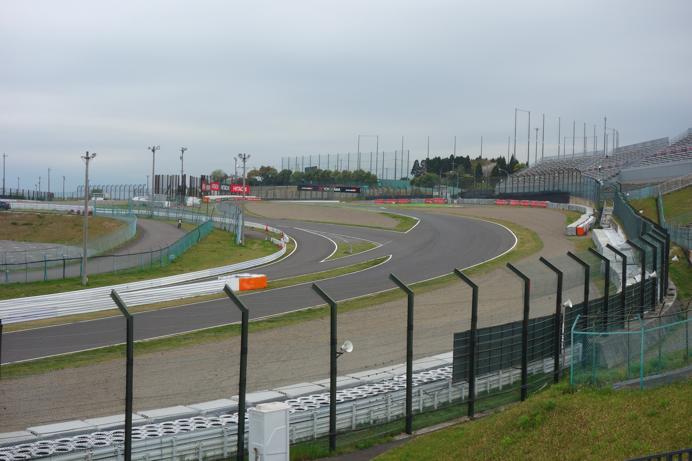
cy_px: 230
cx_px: 346
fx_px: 999
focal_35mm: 52
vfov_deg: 26.0
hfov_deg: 38.2
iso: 125
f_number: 5.6
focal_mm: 19.31
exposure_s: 1/320
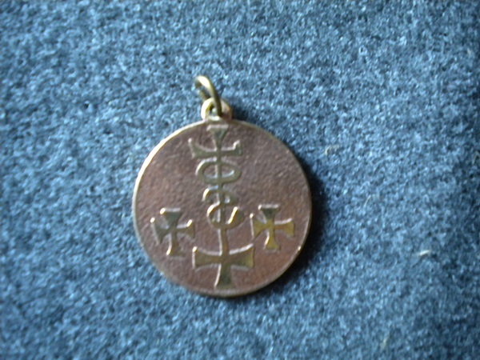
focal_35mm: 41
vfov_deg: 35.1
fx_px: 569
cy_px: 180
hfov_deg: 45.8
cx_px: 240
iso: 473
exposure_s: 1/8.8
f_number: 3.5
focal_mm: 7.4
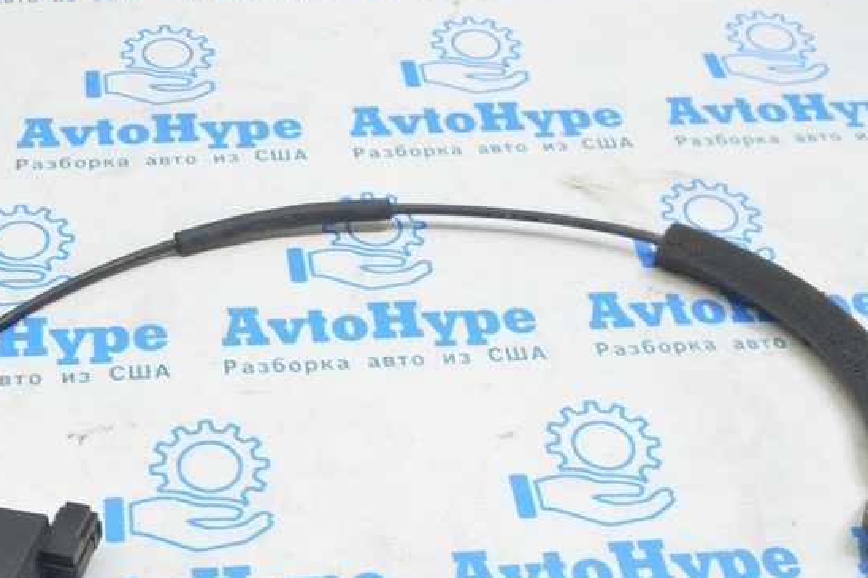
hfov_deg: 33.4
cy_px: 517
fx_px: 1420
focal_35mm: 59
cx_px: 233
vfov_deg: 22.5
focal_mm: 21
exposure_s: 1/15
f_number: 5.6
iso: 400
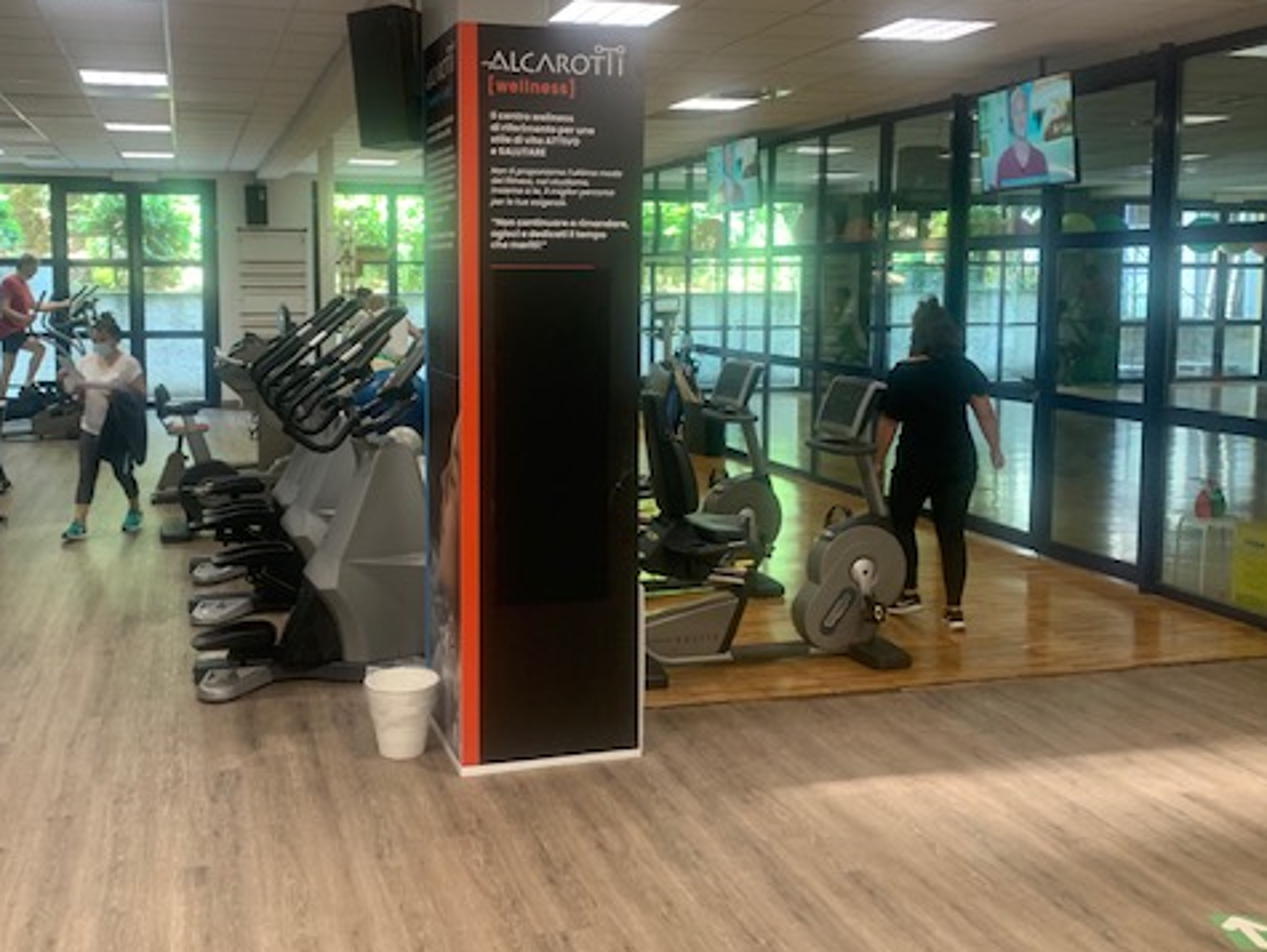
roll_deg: +0.4
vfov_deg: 40.7
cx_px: 531
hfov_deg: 52.4
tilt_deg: -5.6
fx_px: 1282
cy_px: 413
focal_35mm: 35
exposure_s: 1/60
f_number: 1.8
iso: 200
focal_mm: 4.25
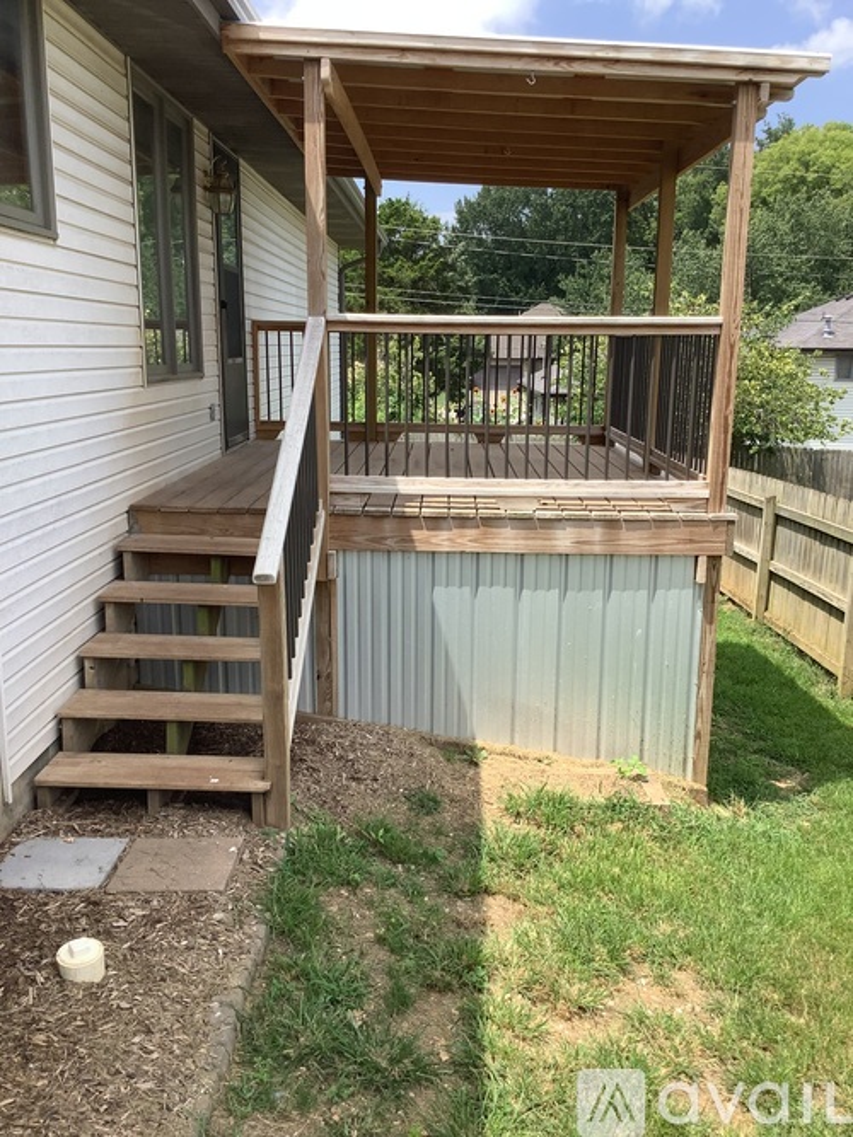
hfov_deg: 45.4
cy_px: 568
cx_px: 426
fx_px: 1019
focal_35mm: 31
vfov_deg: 58.4
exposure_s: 1/646
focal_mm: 3.3
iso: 25
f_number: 2.4
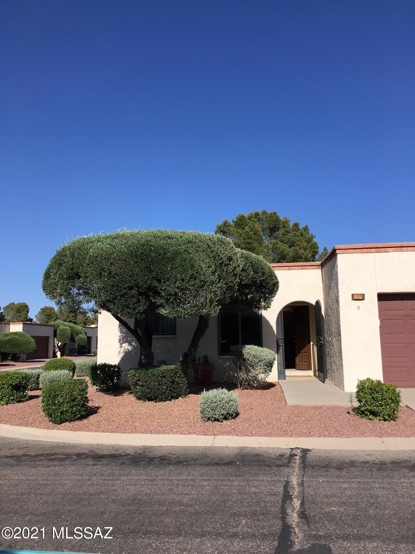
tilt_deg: +6.0
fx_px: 464
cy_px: 277
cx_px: 208
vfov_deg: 61.7
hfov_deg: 48.2
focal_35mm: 29
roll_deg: -0.8
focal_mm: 4.15
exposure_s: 1/1832
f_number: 2.2
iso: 25
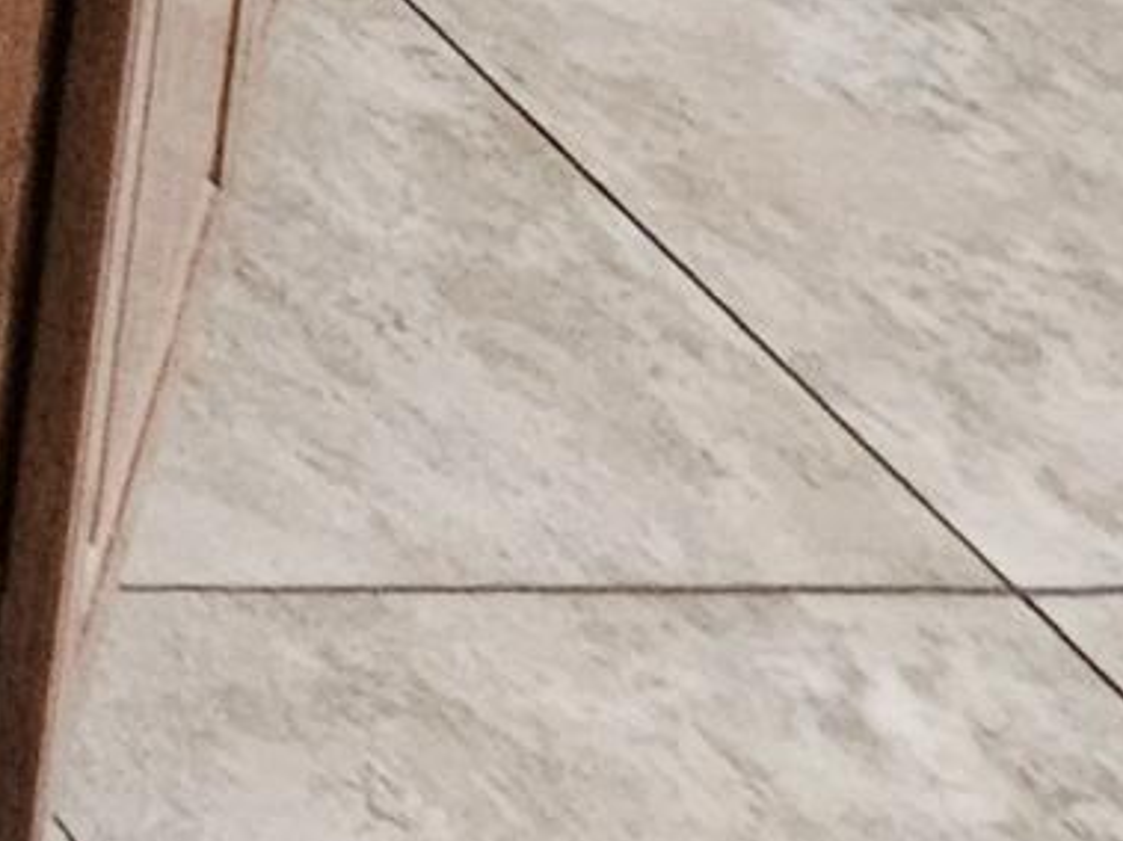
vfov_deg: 8.8
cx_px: -2486
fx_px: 3340
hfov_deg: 10.6
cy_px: -2271
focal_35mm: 103
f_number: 2.2
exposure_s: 1/60
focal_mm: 2.2
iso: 400
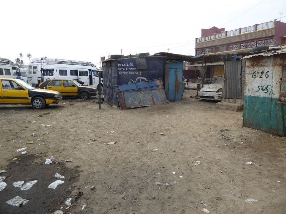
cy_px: 107
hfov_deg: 69.4
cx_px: 143
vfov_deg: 54.9
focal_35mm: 25
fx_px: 207
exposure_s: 1/640
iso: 80
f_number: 3.3
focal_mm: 4.3
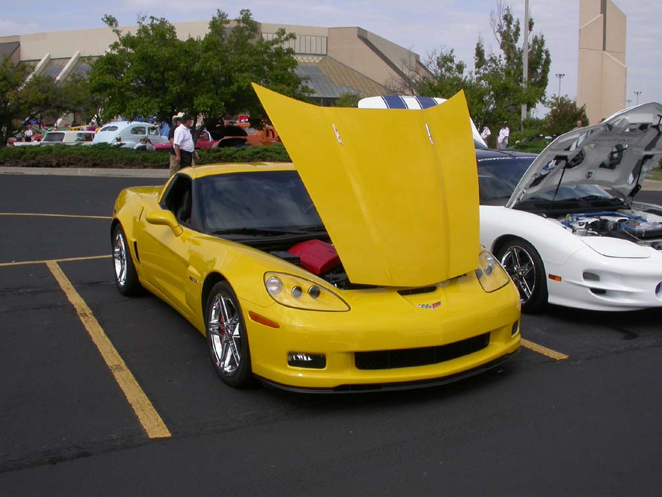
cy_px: 248
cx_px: 331
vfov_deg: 37.7
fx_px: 727
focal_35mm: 38
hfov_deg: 49.0
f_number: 7.5
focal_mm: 7.85
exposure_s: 1/355
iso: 100
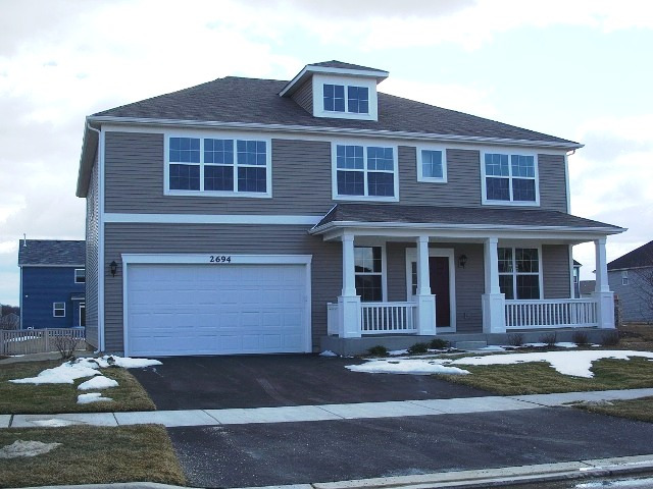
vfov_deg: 33.6
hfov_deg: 43.9
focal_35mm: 43
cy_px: 244
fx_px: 811
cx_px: 326
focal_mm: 9.1
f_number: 3.2
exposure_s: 1/500
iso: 64
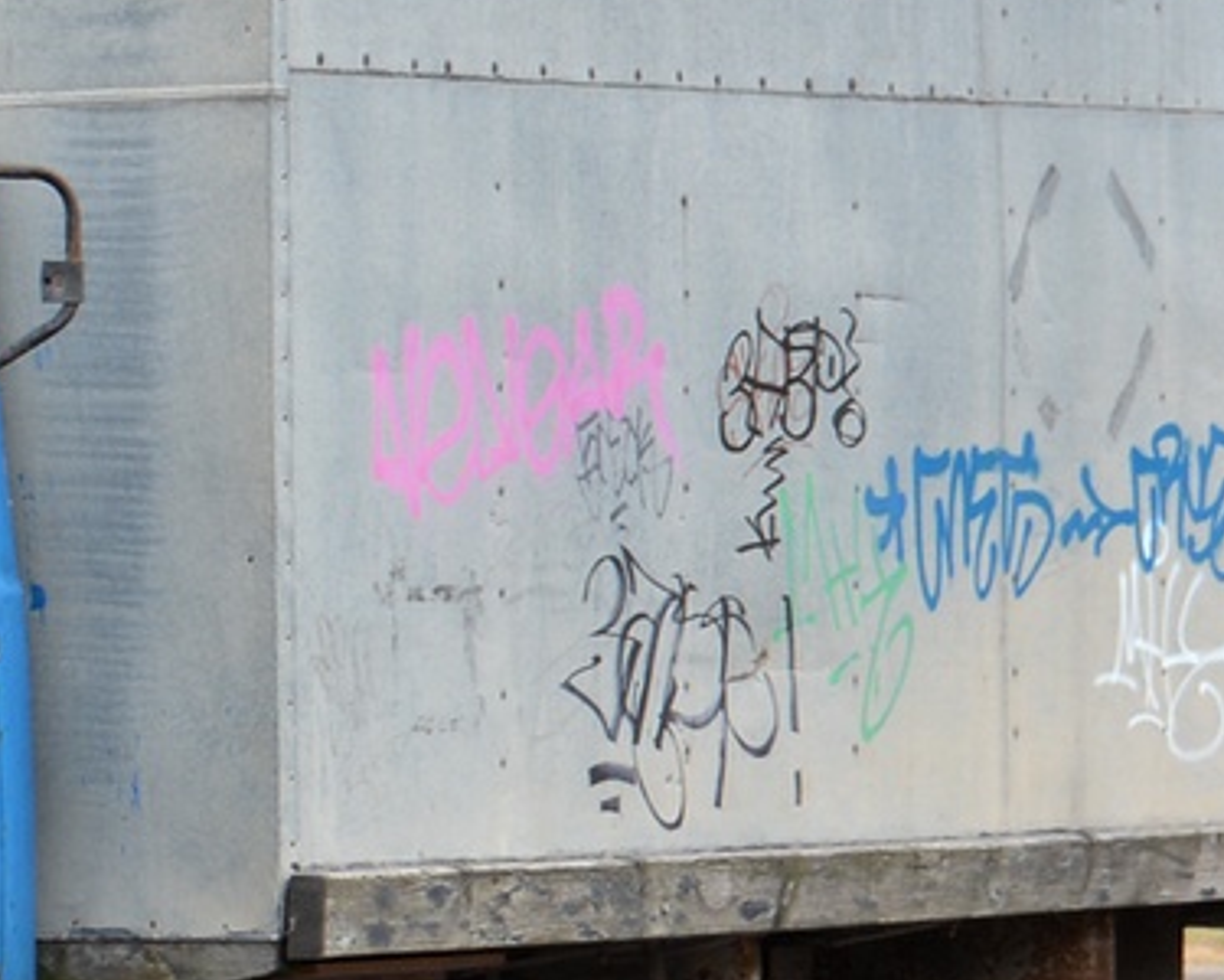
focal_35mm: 314
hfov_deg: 6.1
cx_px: -392
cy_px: 374
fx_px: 11375
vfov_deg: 4.9
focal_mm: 62
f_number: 6.3
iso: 200
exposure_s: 1/160
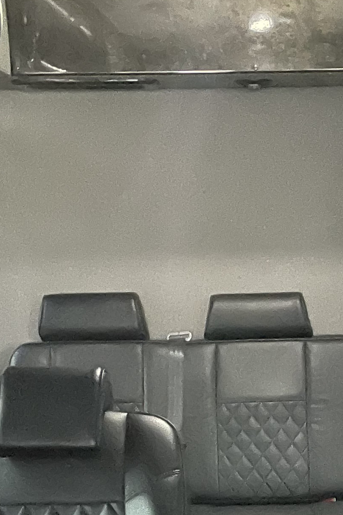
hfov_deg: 15.1
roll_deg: +2.7
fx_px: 1285
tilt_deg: -24.9
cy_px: 641
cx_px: 279
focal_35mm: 90
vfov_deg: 20.9
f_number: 1.6
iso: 1000
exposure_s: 1/20
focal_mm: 4.2
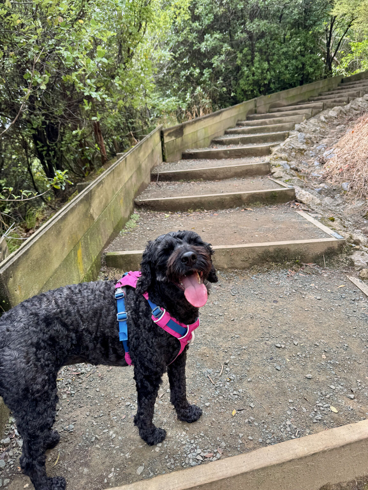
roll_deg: +3.8
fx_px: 340
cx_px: 184
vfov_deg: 71.6
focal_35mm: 24
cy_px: 245
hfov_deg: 56.8
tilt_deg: -14.4
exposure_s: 1/527
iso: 80
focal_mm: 6.76
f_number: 1.78
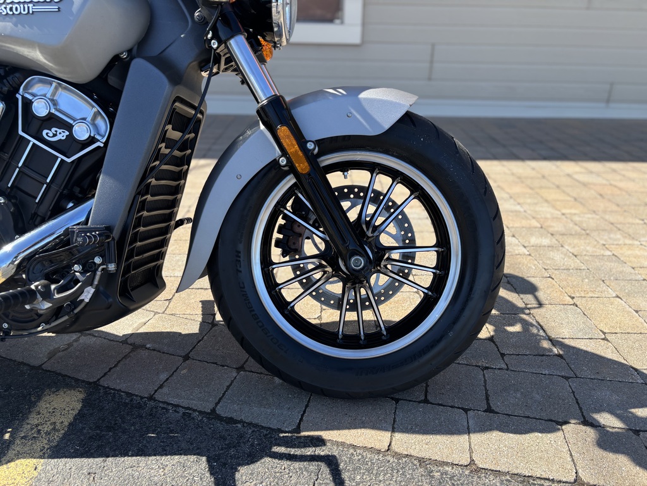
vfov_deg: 53.1
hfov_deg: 67.3
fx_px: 486
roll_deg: +0.1
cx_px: 324
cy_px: 243
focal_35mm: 26
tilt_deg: -23.6
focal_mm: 5.96
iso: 50
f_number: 1.6
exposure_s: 1/1092
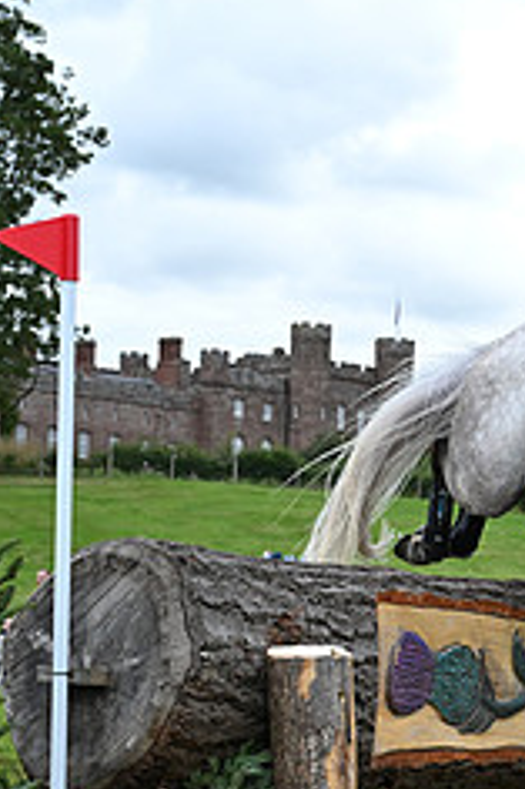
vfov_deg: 16.6
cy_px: 597
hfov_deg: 10.5
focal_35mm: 123
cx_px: 926
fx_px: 2694
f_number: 5.6
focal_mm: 50
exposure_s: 1/1250
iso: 800
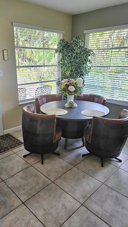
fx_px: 157
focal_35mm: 26
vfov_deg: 71.9
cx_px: 49
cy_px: 113
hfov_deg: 44.1
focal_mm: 5.4
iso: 100
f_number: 1.8
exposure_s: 1/120
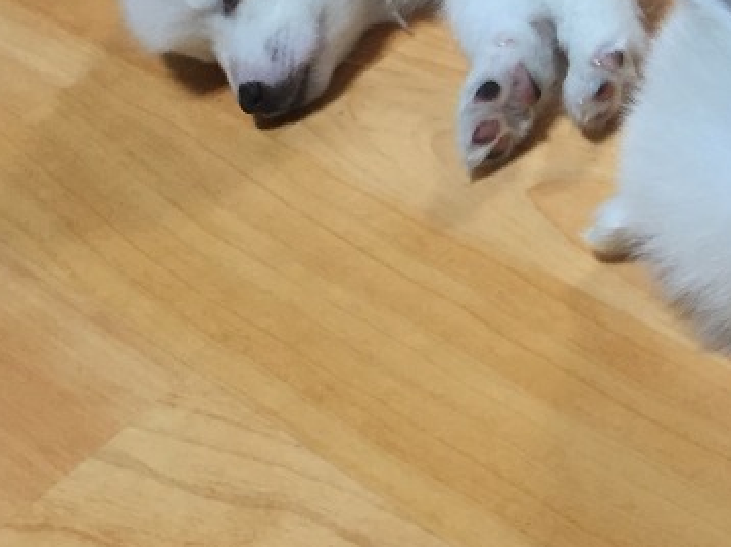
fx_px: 1752
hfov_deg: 22.7
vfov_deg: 17.5
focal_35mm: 83
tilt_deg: -35.0
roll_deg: +13.7
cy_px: 39
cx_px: 727
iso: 125
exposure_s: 1/30
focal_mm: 4.15
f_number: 2.2
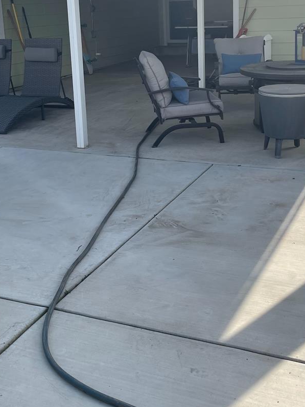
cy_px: 117
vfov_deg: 38.2
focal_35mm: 49
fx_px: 576
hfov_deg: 29.7
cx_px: 149
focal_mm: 5.1
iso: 32
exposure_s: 1/2597
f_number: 1.6
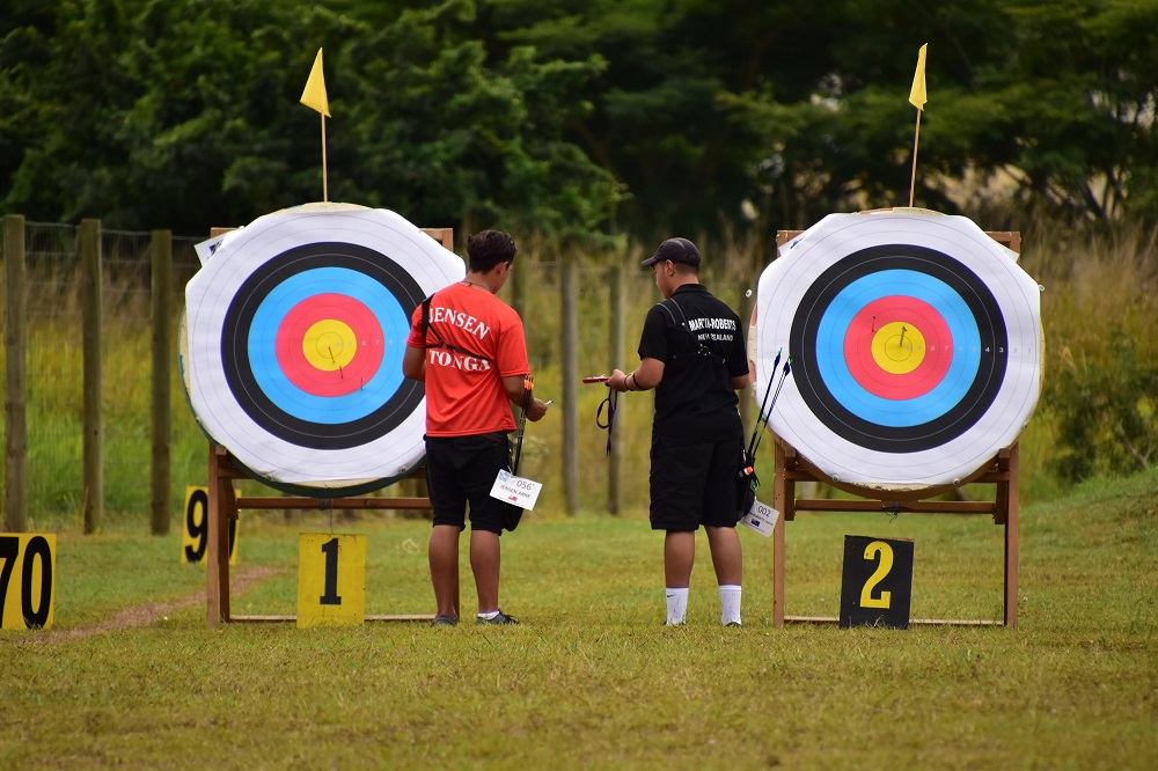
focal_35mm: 600
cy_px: 386
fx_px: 19293
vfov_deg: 2.3
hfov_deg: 3.4
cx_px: 579
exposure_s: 1/640
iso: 500
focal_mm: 400
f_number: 6.3
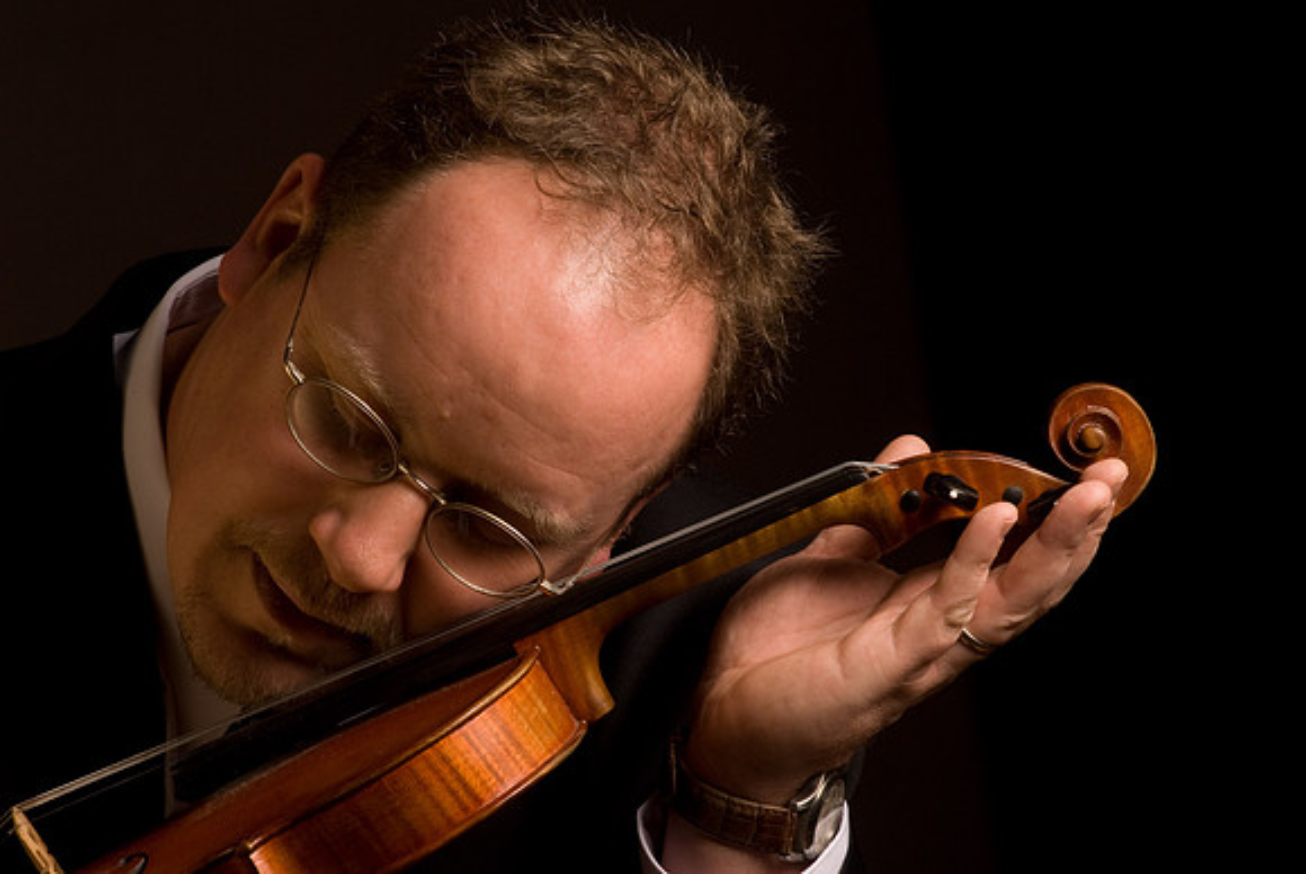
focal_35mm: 240
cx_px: 653
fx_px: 8715
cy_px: 437
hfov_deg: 8.6
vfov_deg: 5.7
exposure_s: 1/60
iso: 100
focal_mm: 160
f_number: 16
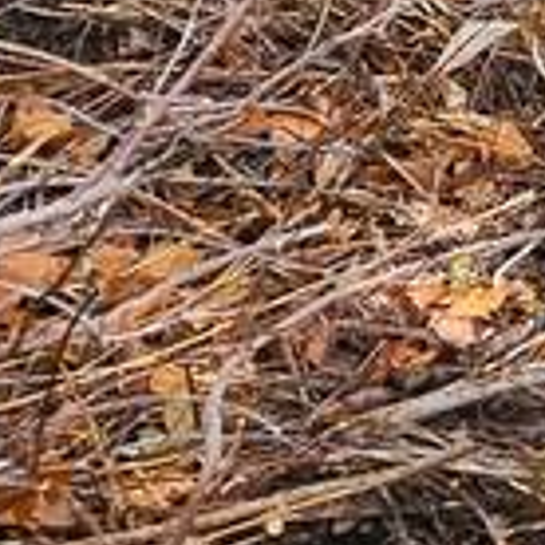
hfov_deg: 7.3
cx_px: 2030
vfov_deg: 8.3
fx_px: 3349
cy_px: -885
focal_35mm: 188
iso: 40
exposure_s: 1/470
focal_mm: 5.4
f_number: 1.8
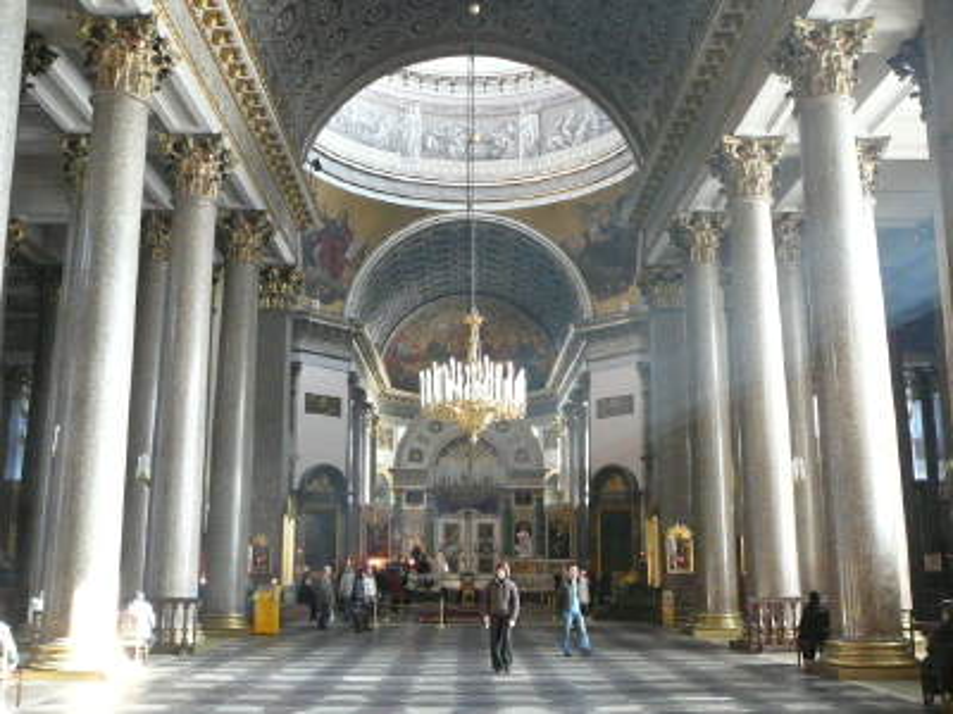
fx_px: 964
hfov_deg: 52.6
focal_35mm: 35
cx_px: 476
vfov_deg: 40.7
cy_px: 357
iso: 400
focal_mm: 5.2
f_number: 2.8
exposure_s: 1/10
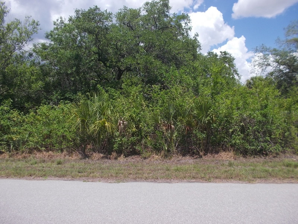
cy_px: 112
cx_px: 149
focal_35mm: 29
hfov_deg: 61.7
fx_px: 250
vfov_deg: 48.2
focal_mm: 4.1
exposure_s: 1/1000
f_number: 3.3
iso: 80
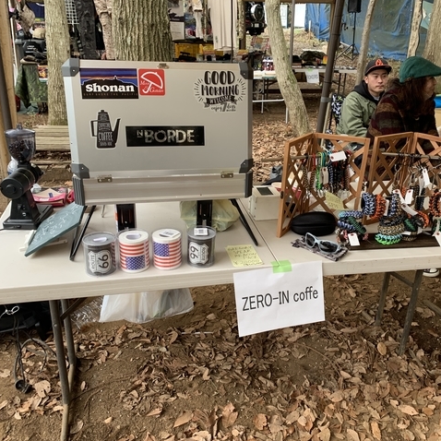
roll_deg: -0.3
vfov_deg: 51.1
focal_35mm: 32
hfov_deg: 50.9
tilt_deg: -23.6
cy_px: 226
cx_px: 254
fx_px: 461
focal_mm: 4.25
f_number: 1.8
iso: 50
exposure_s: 1/122
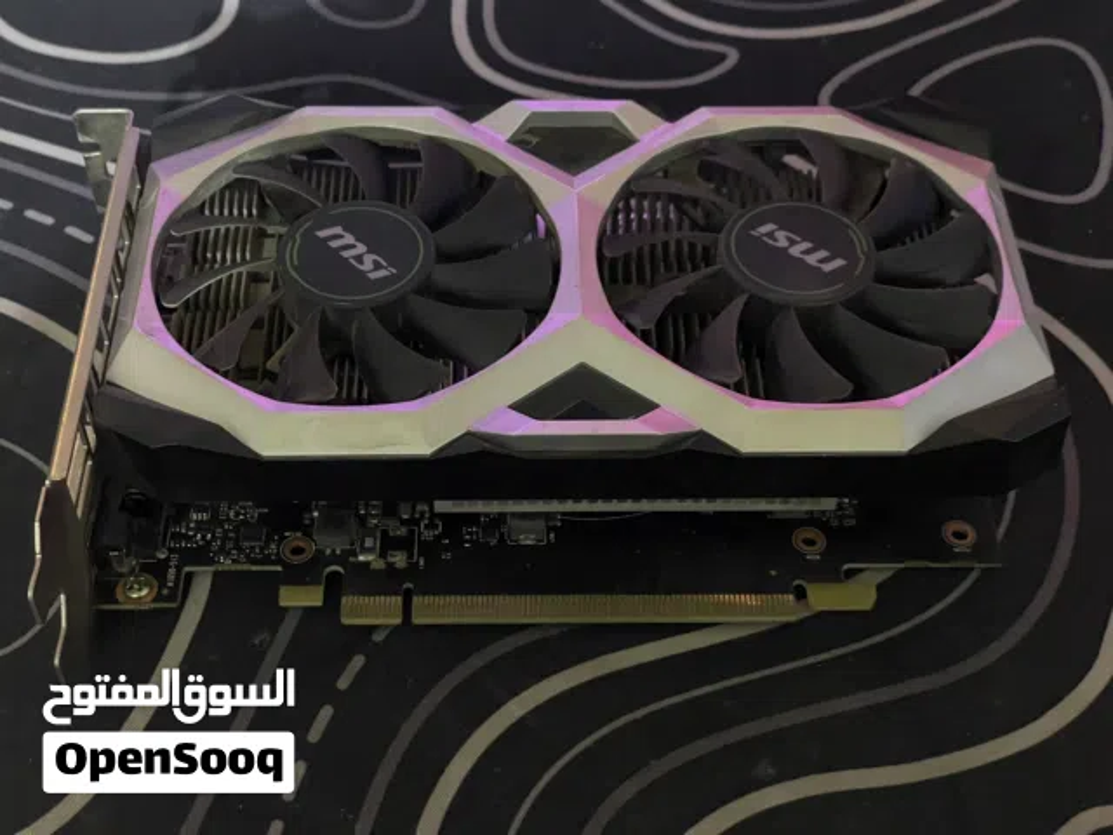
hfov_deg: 36.8
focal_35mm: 52
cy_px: 418
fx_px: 1672
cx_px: 556
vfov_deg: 28.0
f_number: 2
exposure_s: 1/27
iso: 1600
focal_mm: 6
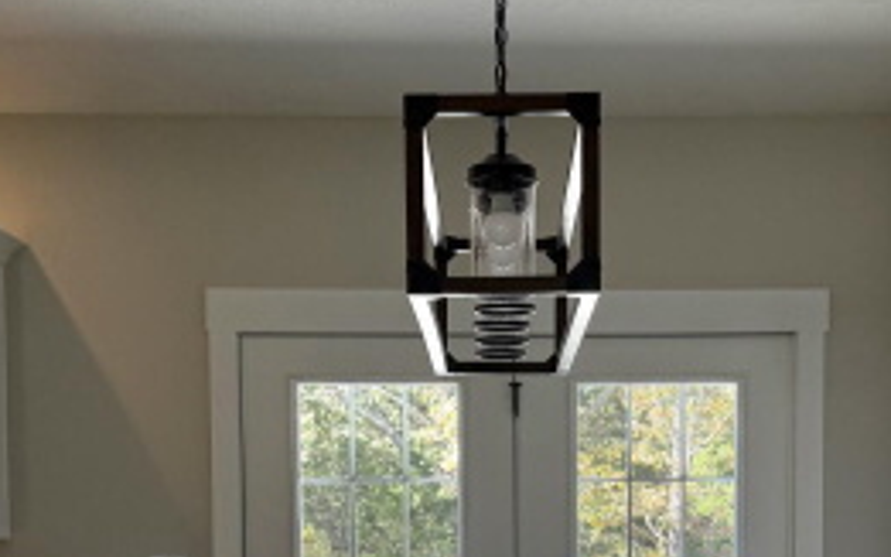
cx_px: 515
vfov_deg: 19.2
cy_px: 600
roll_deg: -0.1
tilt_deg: -2.5
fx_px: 1578
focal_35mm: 65
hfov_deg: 31.5
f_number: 1.78
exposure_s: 1/370
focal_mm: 6.76
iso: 80
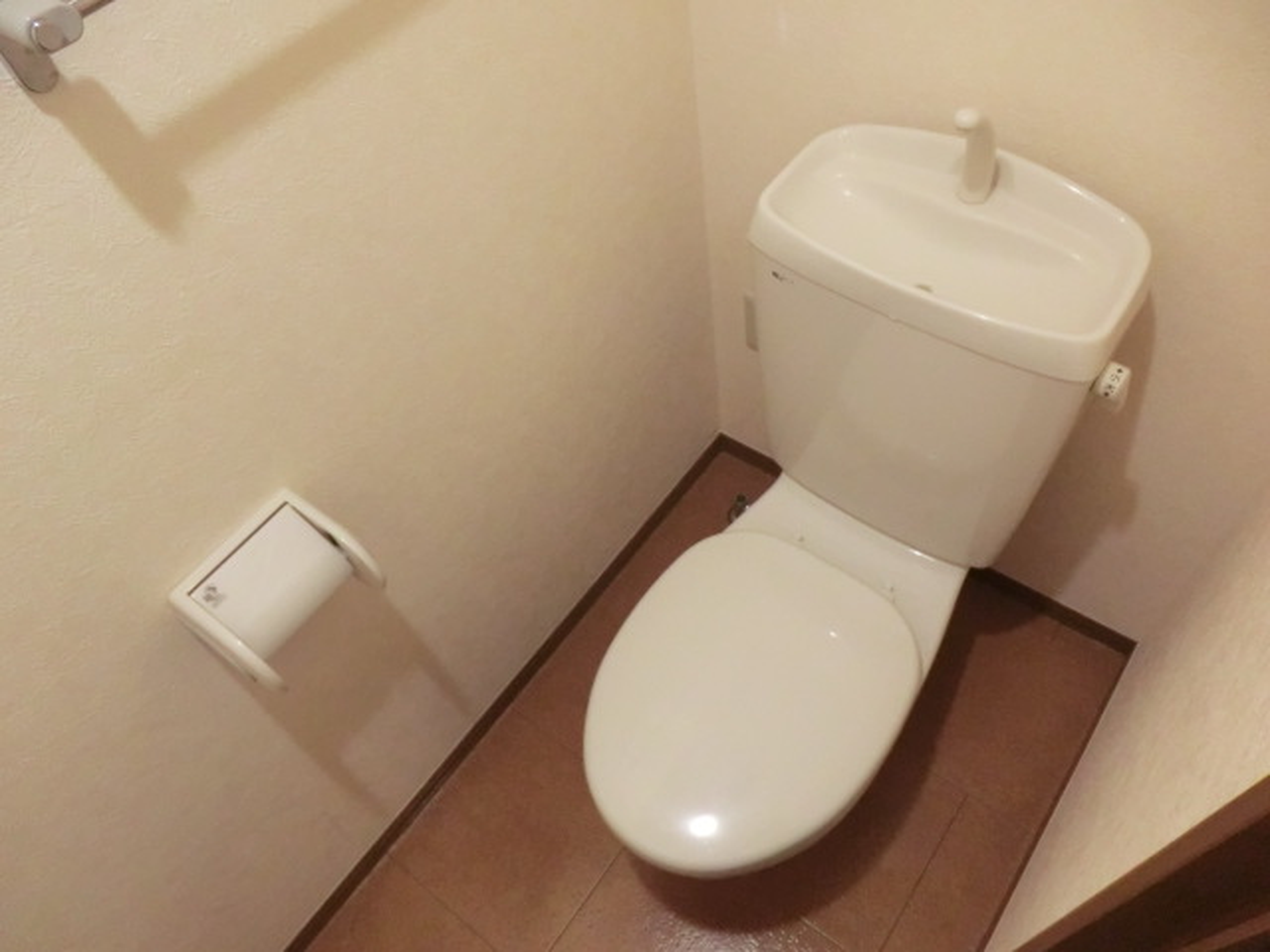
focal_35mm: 24
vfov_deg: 56.8
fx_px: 881
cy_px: 476
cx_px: 635
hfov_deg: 71.6
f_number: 3.2
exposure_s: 1/60
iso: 640
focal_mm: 4.3
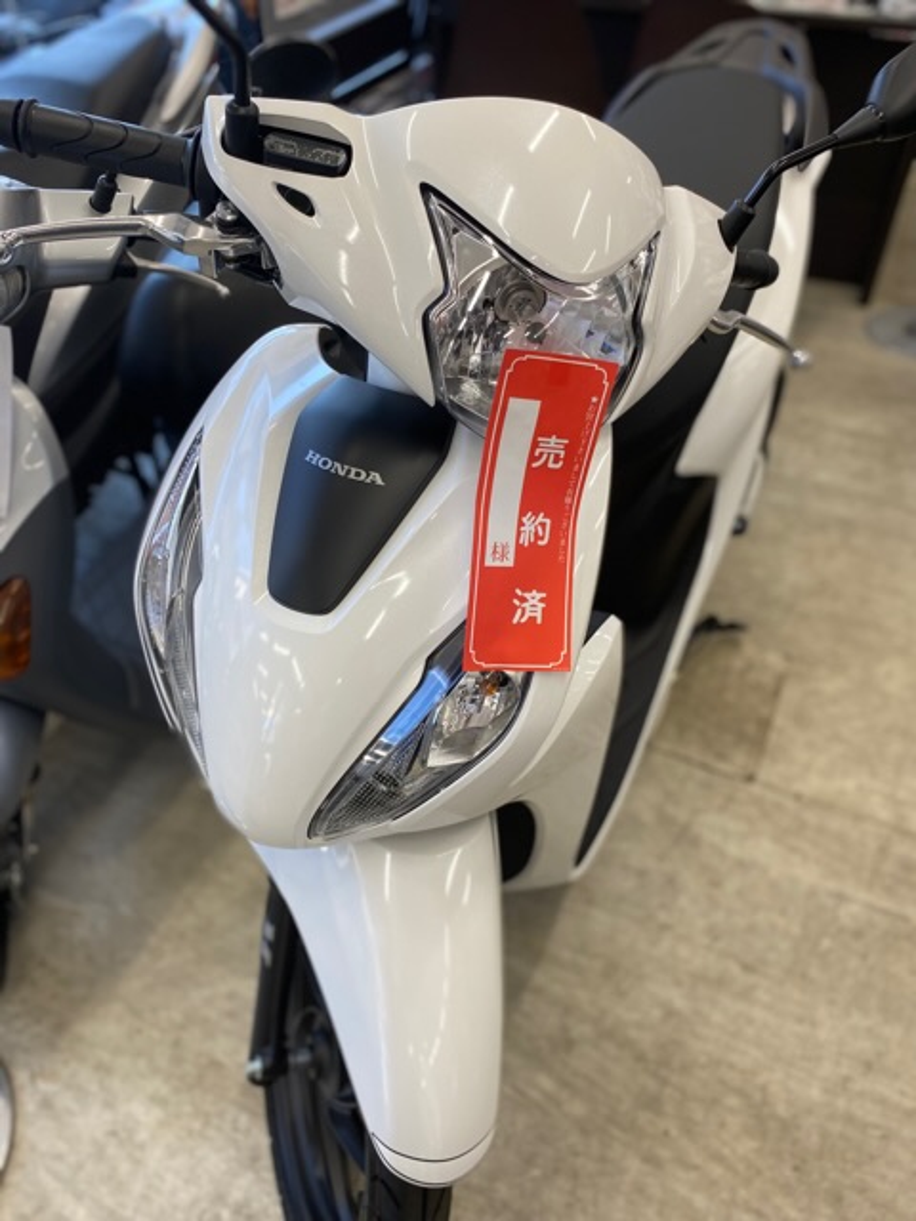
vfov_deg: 67.3
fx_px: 917
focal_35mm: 26
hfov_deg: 53.1
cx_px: 458
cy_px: 610
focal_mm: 4.25
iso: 40
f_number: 1.8
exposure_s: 1/122
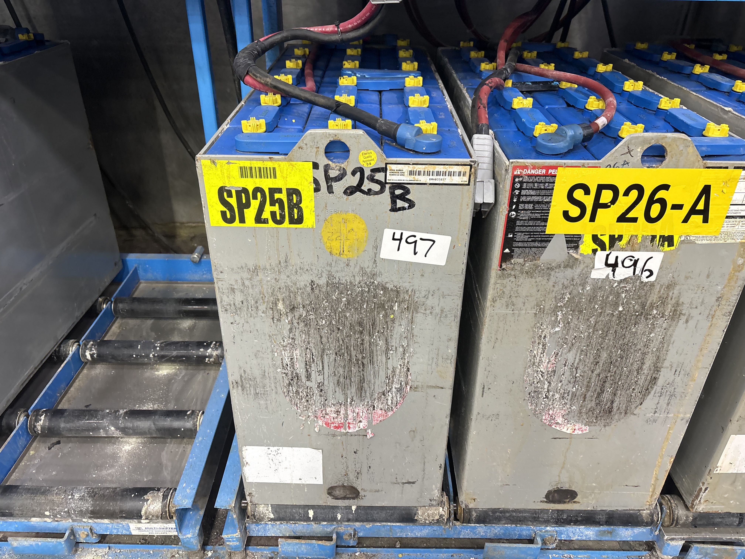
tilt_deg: -31.8
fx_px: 560
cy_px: 280
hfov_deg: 67.3
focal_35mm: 26
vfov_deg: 53.1
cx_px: 372
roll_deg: -1.0
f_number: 1.6
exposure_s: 1/60
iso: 200
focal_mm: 5.96
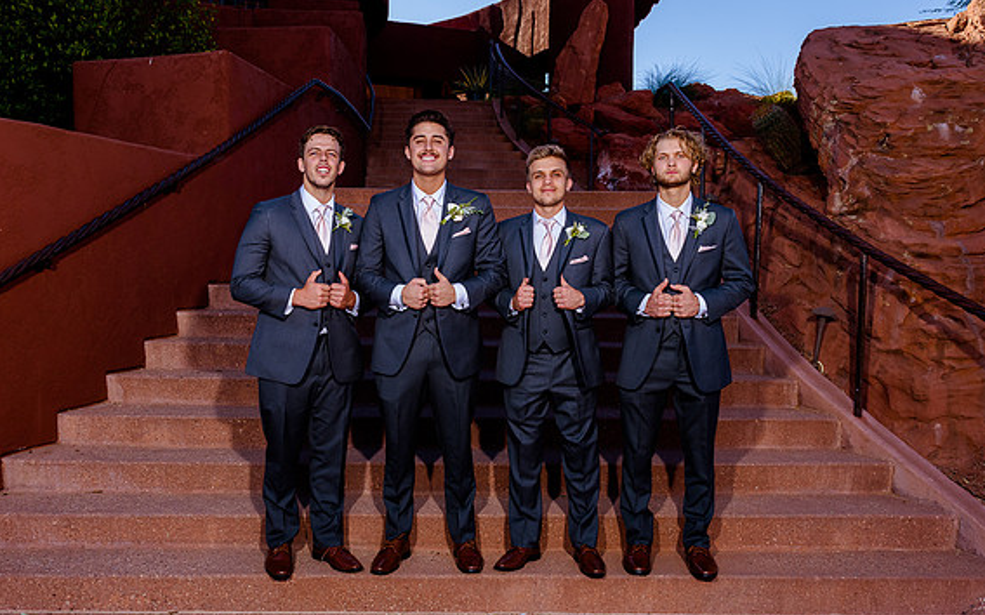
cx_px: 430
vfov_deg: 39.4
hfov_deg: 59.5
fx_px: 859
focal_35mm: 32
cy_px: 310
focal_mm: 24
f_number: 8
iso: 200
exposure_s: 1/160
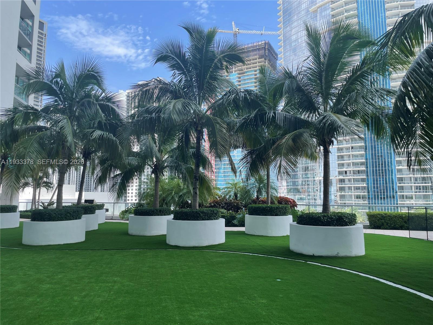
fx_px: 325
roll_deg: -0.7
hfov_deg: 67.3
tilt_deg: +8.3
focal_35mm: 26
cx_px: 216
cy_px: 162
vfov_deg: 53.1
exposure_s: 1/1125
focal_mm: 4.2
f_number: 1.6
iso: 32
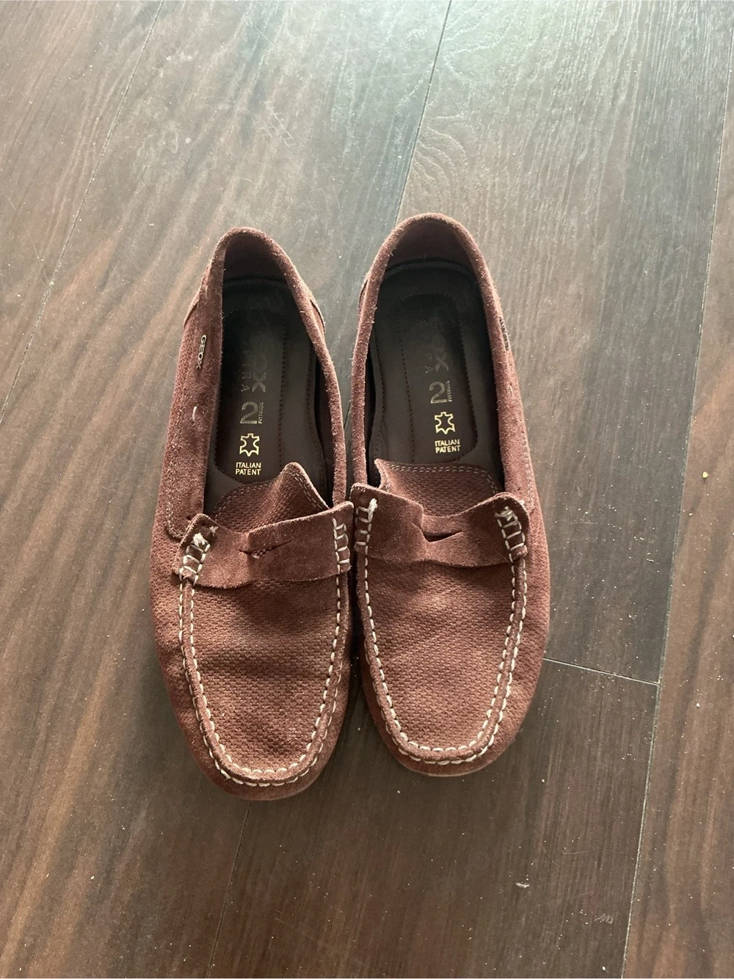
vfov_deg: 61.7
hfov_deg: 48.2
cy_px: 490
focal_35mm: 29
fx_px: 820
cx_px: 367
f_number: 1.8
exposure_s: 1/40
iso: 200
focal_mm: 3
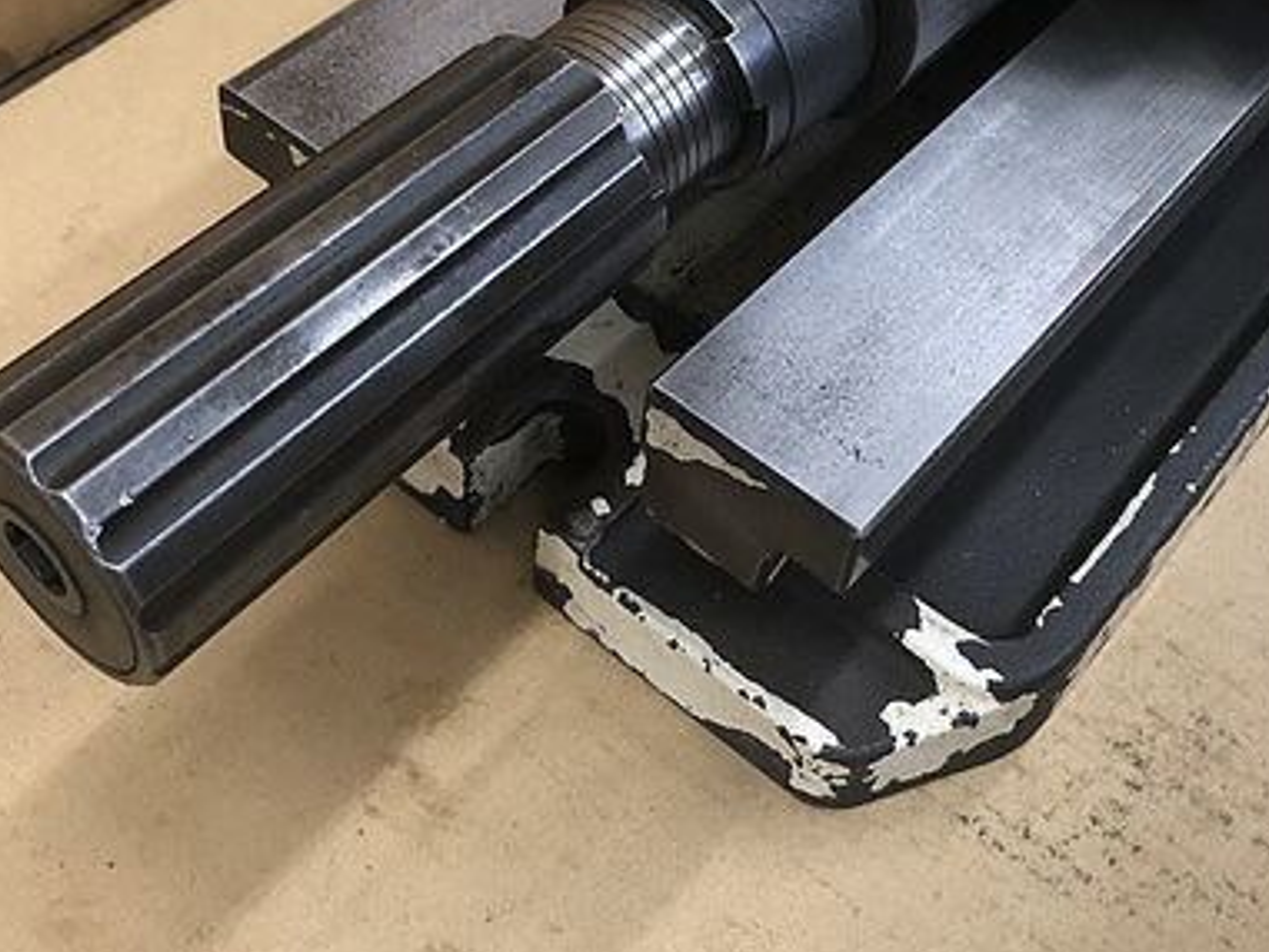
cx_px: 570
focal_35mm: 47
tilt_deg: -49.2
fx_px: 1724
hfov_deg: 40.4
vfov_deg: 30.6
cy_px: 283
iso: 50
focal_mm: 3.99
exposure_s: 1/15
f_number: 1.8
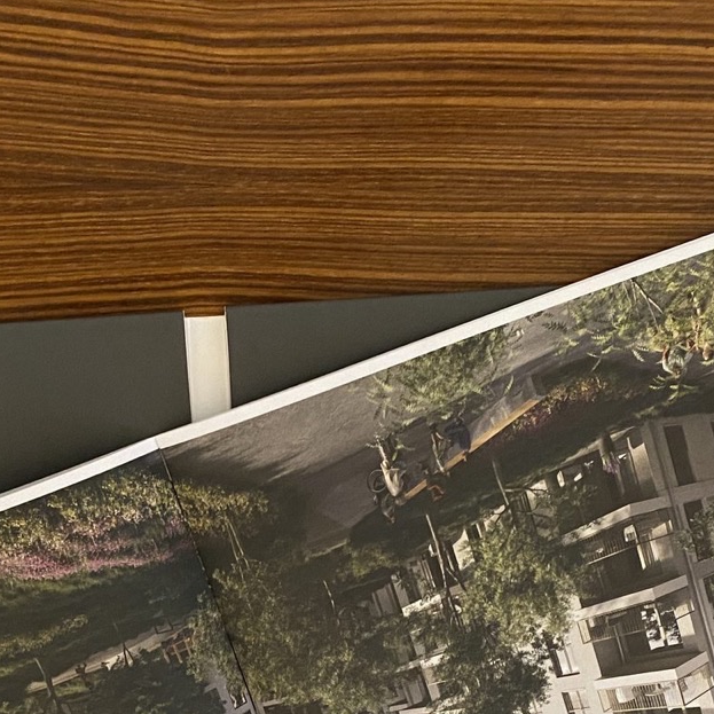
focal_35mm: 59
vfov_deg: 27.9
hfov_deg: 28.8
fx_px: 1377
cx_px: 209
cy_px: 660
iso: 640
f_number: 1.8
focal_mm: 4.25
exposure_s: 1/40
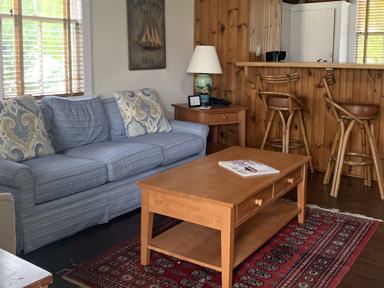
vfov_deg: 35.8
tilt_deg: -6.3
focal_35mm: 40
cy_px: 108
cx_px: 174
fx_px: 444
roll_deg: +0.3
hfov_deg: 46.7
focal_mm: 4.25
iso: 400
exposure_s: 1/43
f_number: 1.8
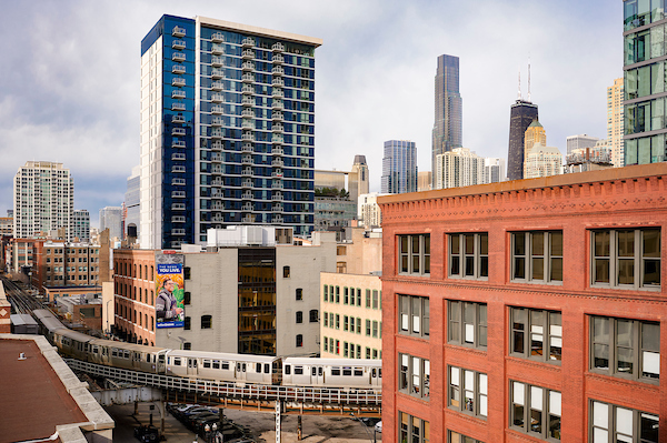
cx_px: 334
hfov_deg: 57.3
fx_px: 611
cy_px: 222
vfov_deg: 39.9
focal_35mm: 33
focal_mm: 33
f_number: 8
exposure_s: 1/500
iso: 200
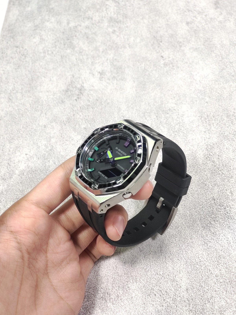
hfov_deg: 29.1
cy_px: 158
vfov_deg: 38.2
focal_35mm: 50
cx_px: 118
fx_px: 455
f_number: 2.08
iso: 92
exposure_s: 1/100
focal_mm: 7.55
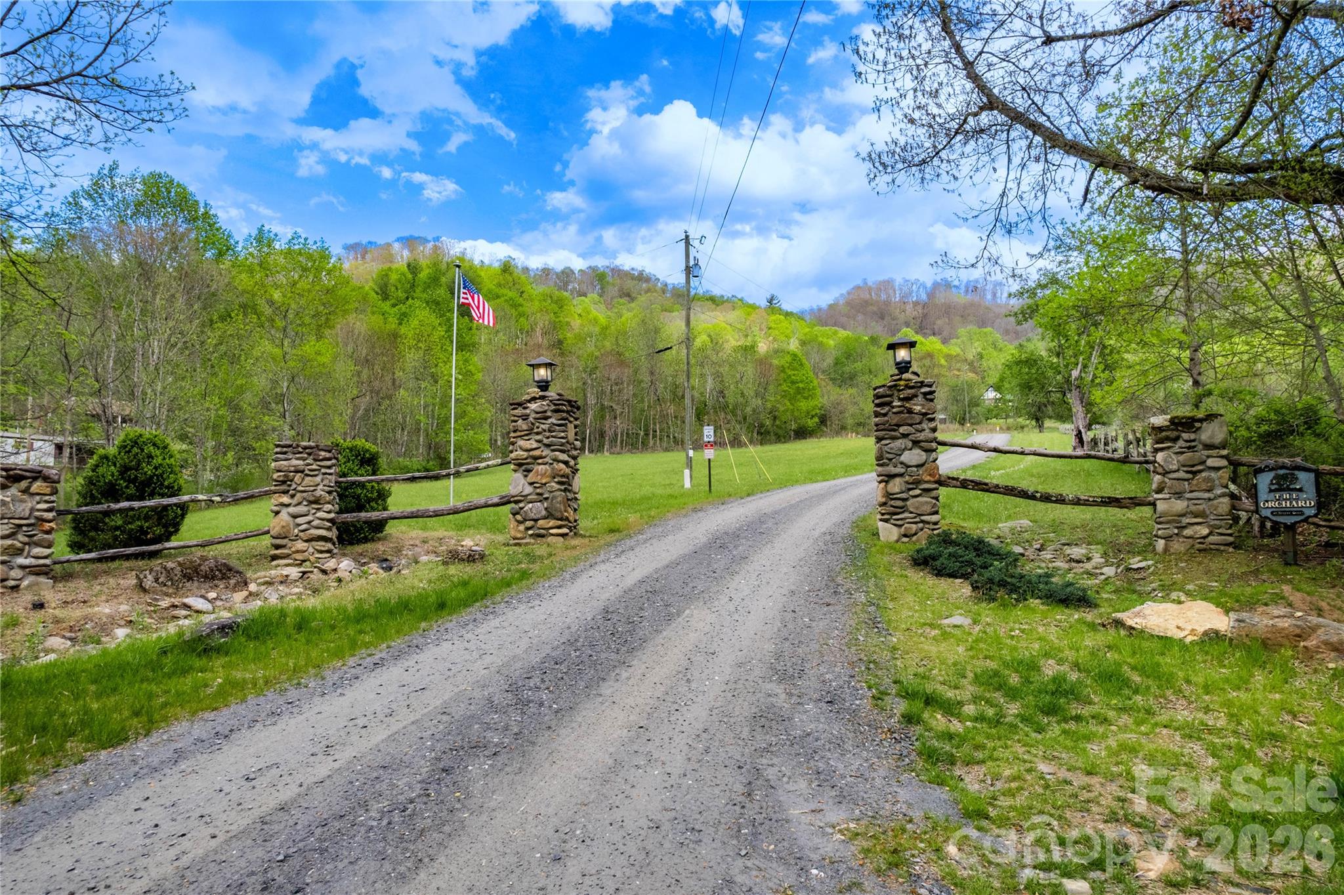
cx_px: 672
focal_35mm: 22
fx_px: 821
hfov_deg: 78.6
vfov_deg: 57.2
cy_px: 448
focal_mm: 8.38
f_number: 2.8
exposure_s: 1/1250
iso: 120
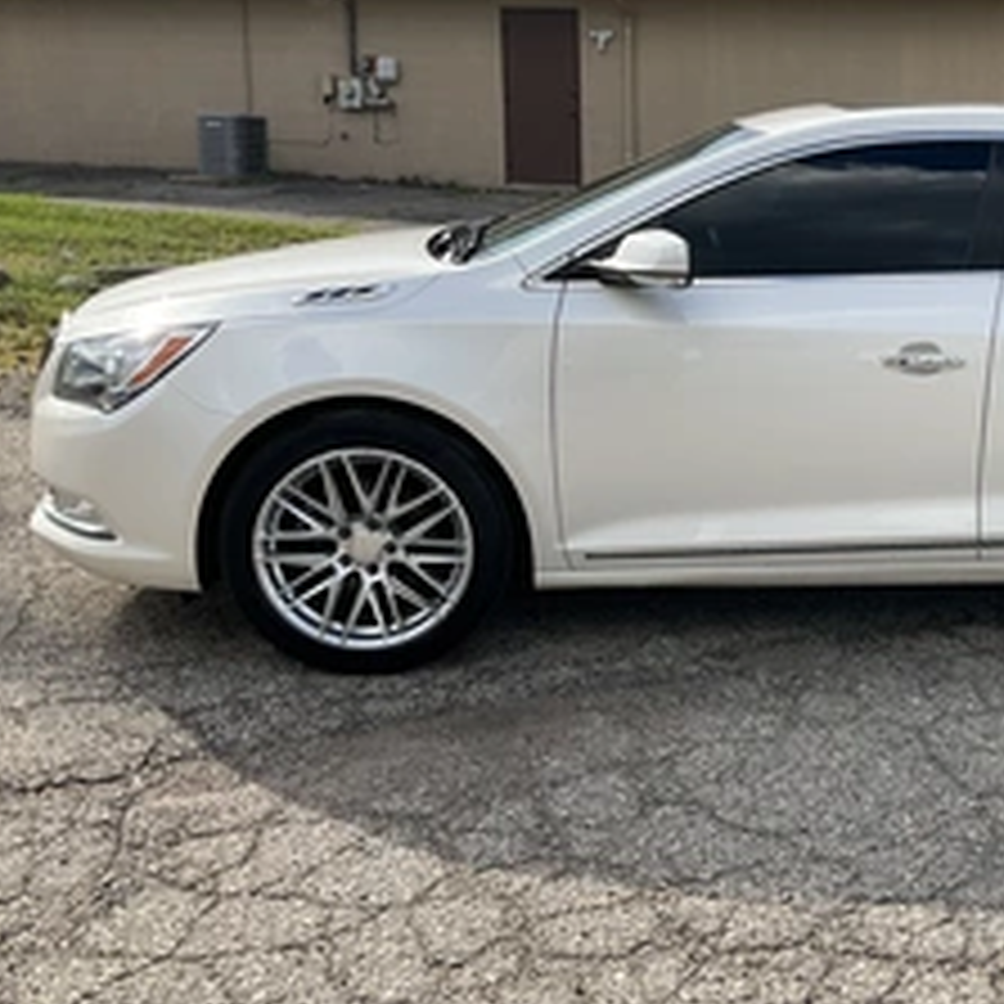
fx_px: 1509
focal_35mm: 46
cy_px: 437
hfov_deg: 35.1
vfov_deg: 36.7
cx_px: 864
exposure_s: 1/898
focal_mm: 3
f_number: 1.8
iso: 25
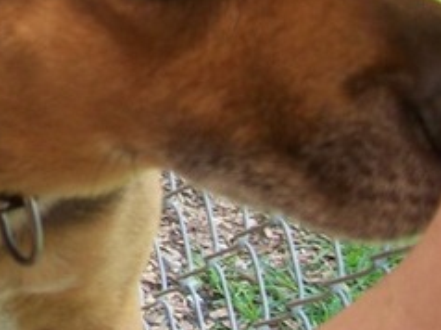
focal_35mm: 116
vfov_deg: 12.5
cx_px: -117
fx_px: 1476
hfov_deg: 16.2
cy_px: -53
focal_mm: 6
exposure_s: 1/207
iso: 80
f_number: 2.7
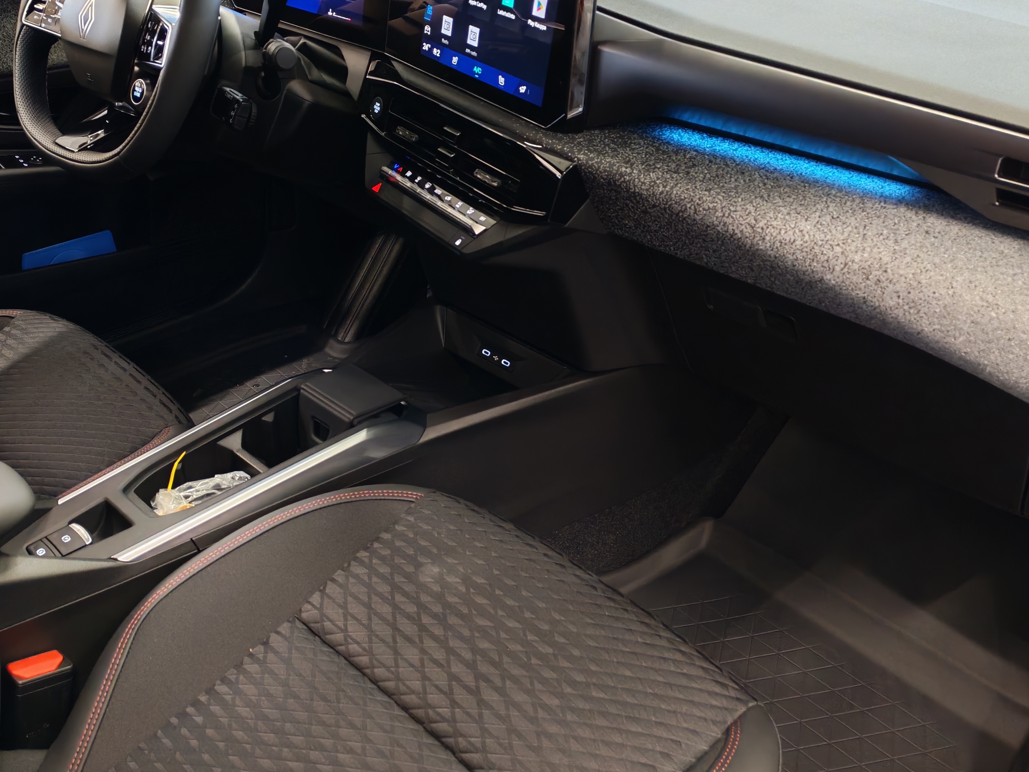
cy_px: 305
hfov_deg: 47.7
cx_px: 425
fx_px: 1159
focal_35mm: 39
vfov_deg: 36.7
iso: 1025
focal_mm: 6.12
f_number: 1.9
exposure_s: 1/50
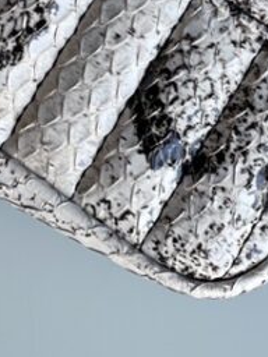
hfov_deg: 6.4
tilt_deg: -66.2
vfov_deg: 8.3
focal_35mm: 233
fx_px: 2405
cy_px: -214
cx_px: 38
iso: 100
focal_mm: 7.5
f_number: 2.2
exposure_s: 1/121
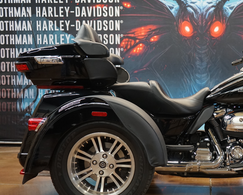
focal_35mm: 48
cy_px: 126
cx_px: 194
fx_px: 345
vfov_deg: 31.3
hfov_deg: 37.4
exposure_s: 1/160
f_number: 4
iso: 1600
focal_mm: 32
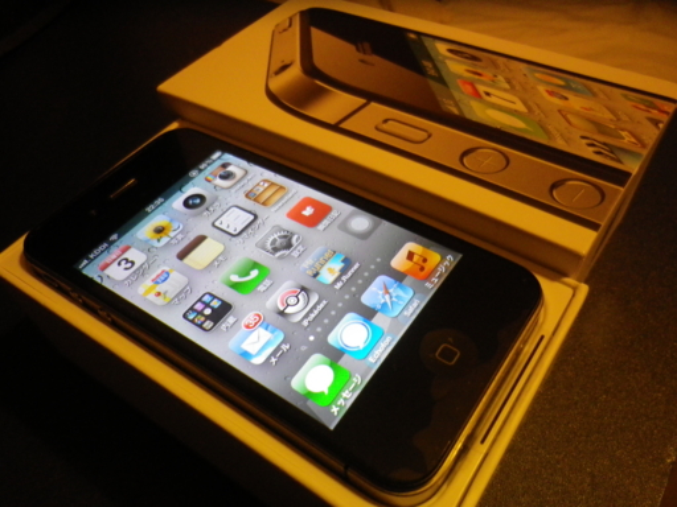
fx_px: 548
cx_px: 338
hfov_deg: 63.4
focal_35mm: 28
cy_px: 254
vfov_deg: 49.7
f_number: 3.2
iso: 100
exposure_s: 1/4
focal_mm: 5
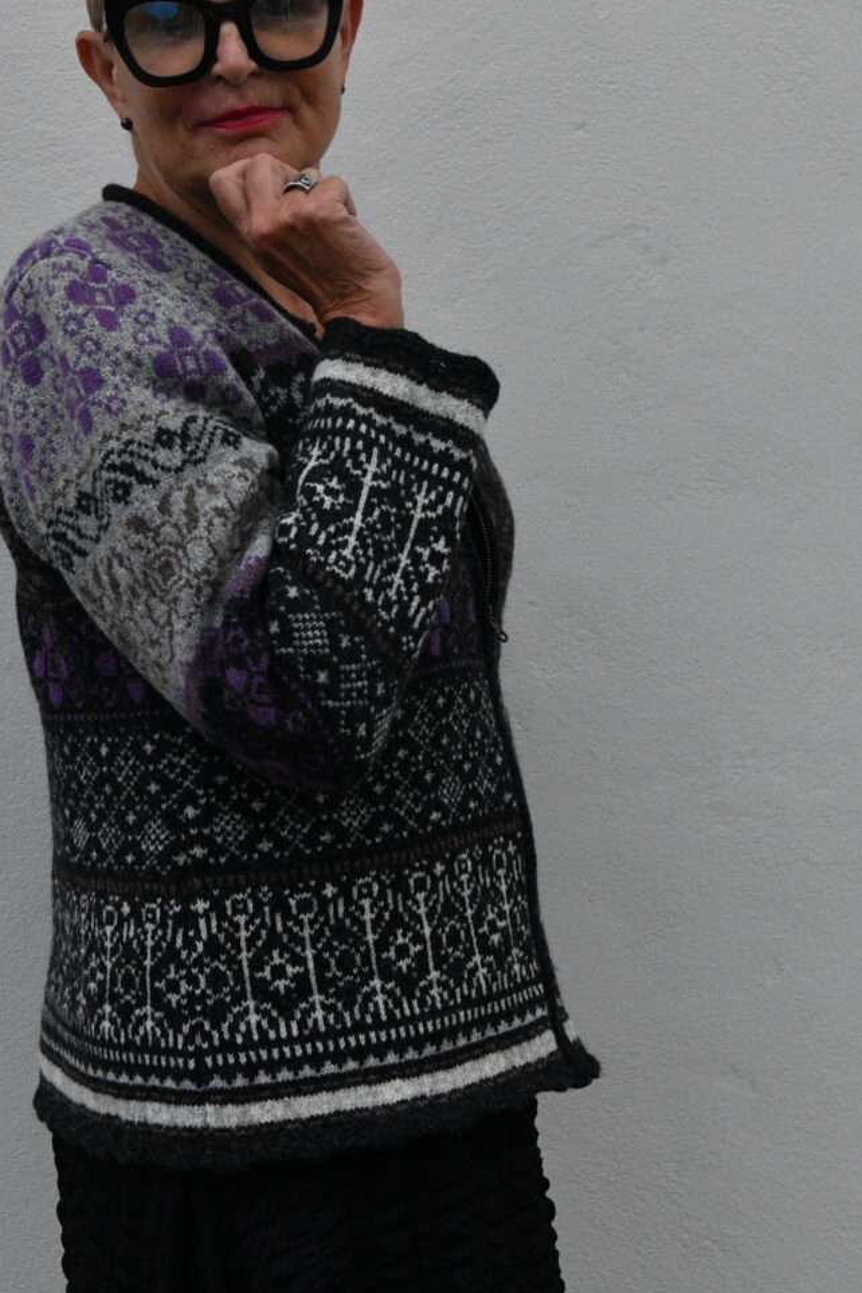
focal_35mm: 109
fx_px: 3915
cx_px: 295
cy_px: 545
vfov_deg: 18.7
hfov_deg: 12.6
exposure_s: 1/250
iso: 3200
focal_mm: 70
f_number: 8
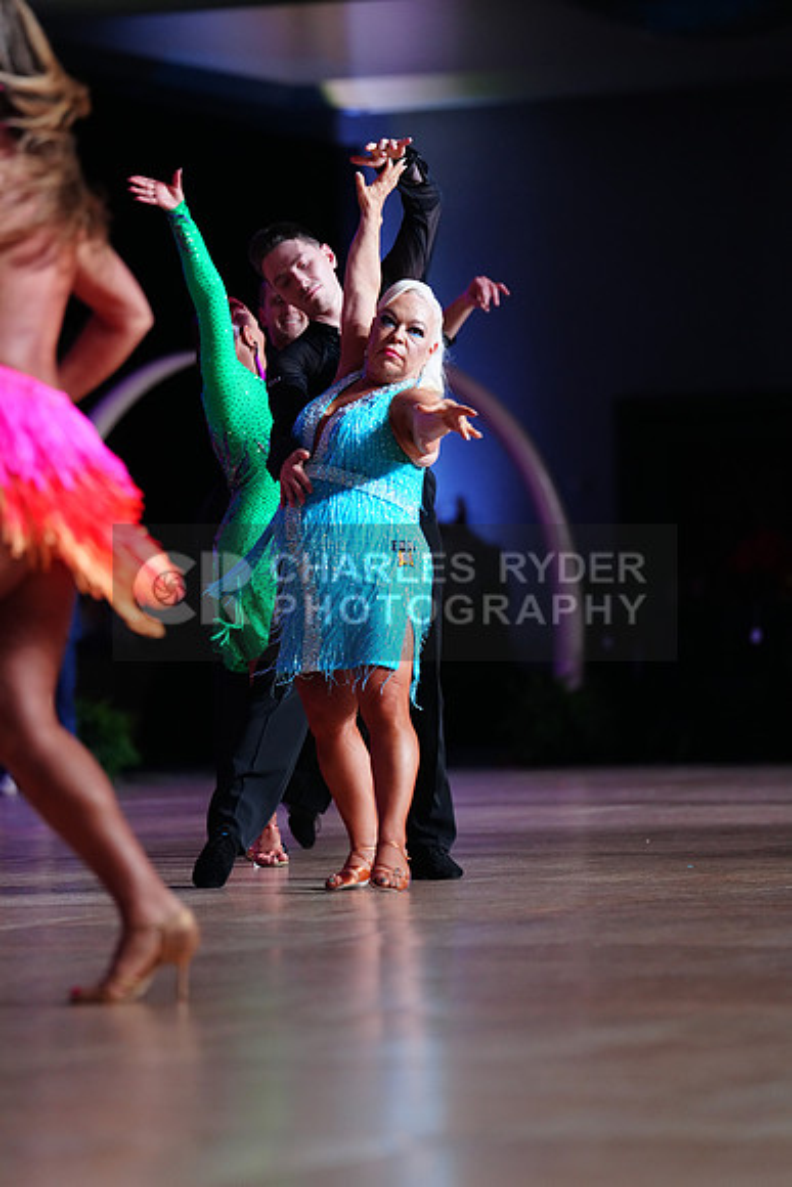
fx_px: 6596
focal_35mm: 200
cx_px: 396
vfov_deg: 10.3
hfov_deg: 6.9
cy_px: 594
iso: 3200
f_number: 4
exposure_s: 1/320
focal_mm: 200
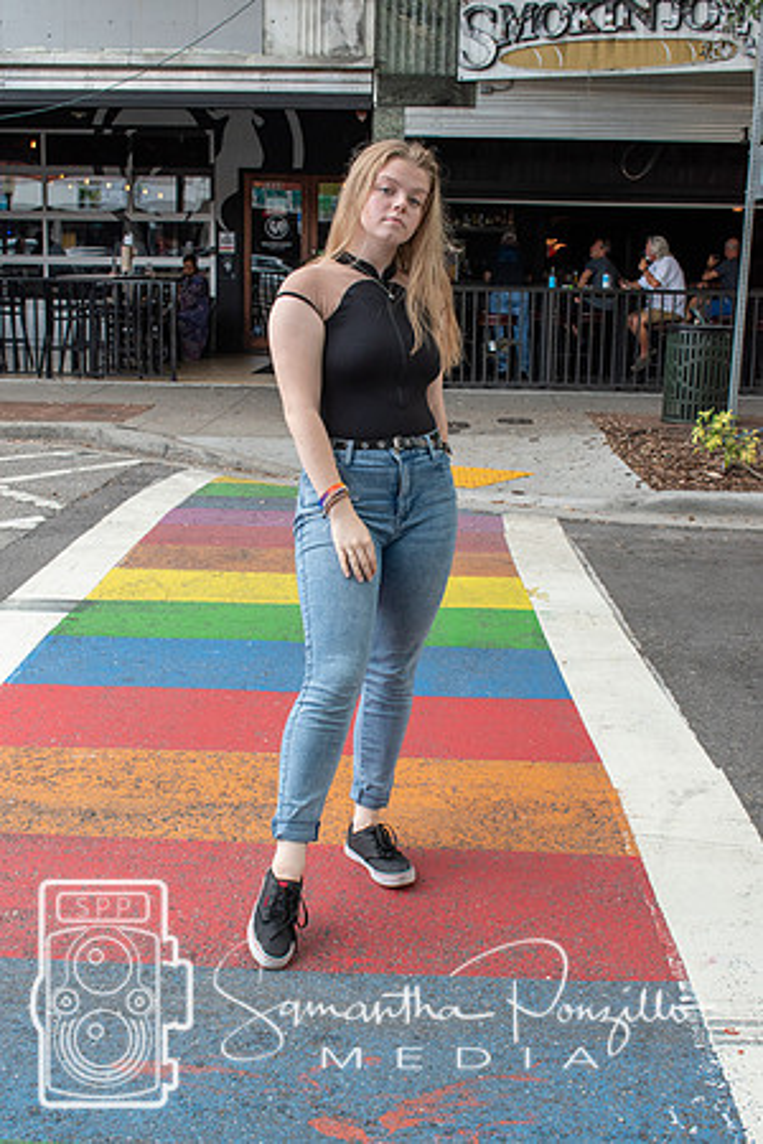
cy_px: 572
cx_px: 382
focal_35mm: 45
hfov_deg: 29.9
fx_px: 1431
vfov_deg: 43.6
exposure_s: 1/250
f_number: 8
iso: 360
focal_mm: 30
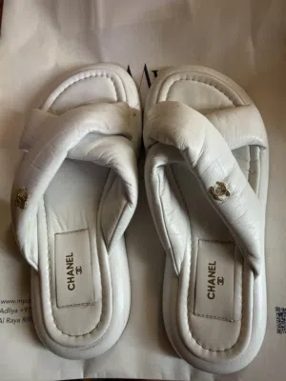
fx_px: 264
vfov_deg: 71.6
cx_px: 143
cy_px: 190
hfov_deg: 56.8
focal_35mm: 24
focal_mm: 2.22
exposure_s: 1/99
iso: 200
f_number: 2.2
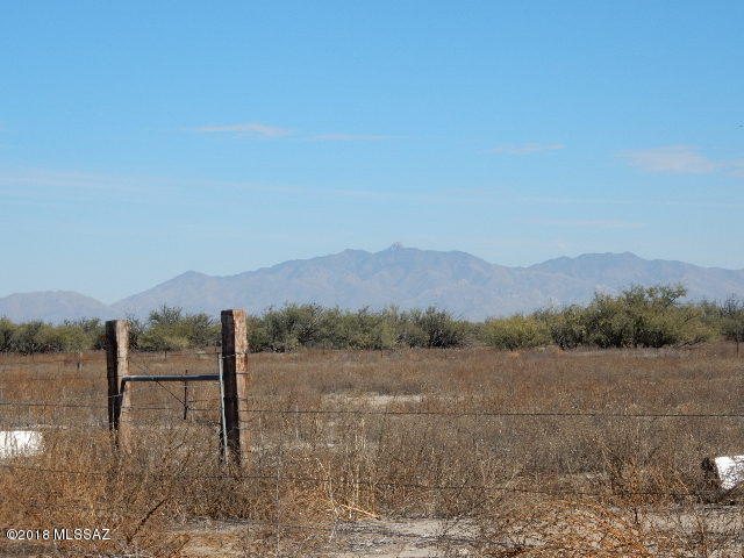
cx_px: 372
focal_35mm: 99
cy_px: 279
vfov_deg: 14.9
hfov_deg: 19.8
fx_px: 2128
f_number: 5.3
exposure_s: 1/800
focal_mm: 17.6
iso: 125
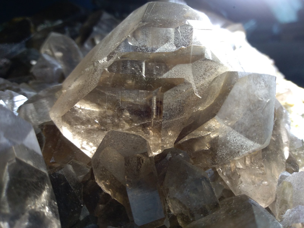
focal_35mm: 26
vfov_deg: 53.1
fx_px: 228
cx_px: 152
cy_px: 114
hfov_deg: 67.3
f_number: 2
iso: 147
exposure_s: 1/30
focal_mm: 3.54
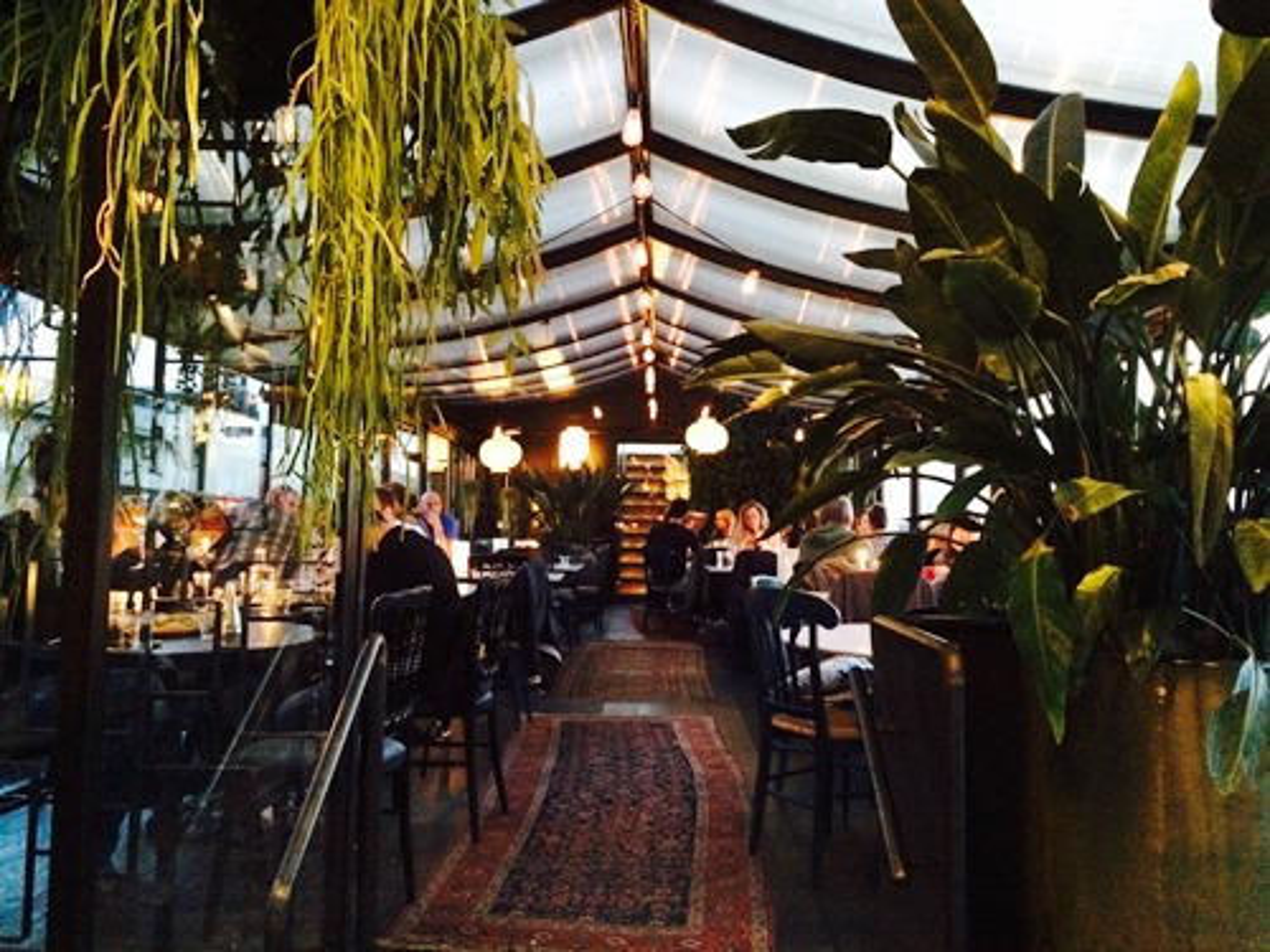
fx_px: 1064
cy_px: 476
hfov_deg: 61.7
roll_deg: +0.0
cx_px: 635
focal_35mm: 29
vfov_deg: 48.2
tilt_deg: +4.0
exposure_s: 1/15
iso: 640
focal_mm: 4.15
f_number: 2.2
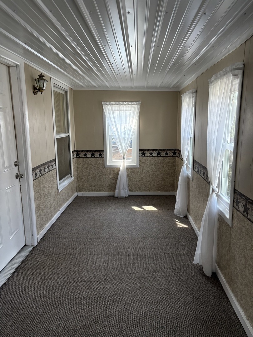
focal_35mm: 26
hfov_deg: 53.1
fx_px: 253
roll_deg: +1.1
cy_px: 168
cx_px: 126
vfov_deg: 67.3
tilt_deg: -10.4
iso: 125
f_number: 1.6
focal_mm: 5.96
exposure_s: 1/229
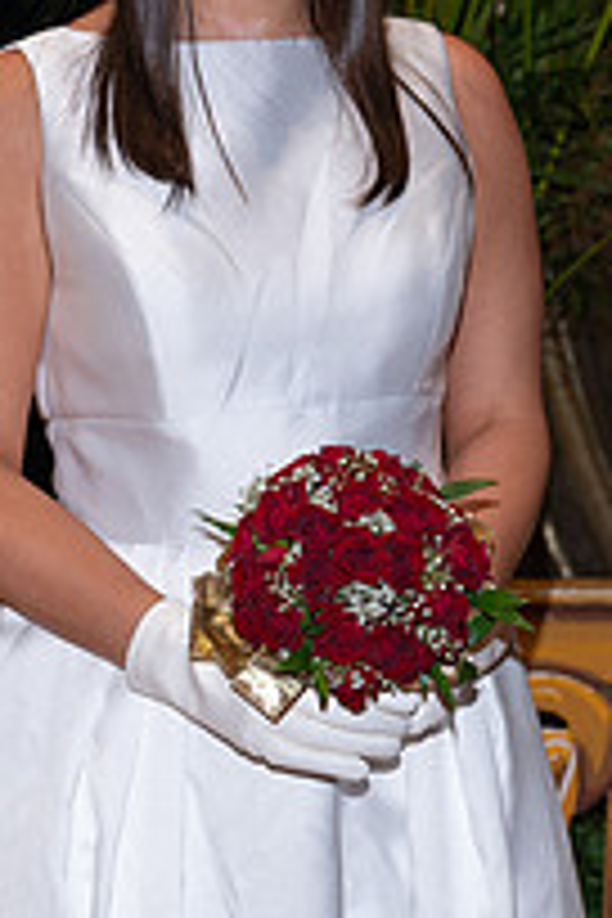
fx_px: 3774
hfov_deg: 9.3
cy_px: 346
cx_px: 243
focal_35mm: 148
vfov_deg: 13.9
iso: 400
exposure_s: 1/50
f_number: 5.6
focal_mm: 67
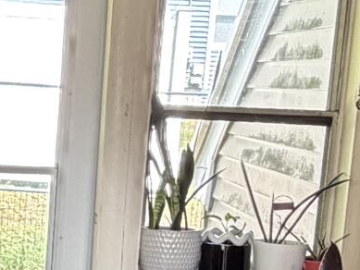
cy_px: 255
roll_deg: -2.1
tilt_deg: -8.6
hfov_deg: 17.3
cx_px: -83
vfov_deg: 13.6
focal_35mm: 108
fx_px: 1124
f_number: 2.2
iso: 200
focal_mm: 2.22
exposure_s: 1/121
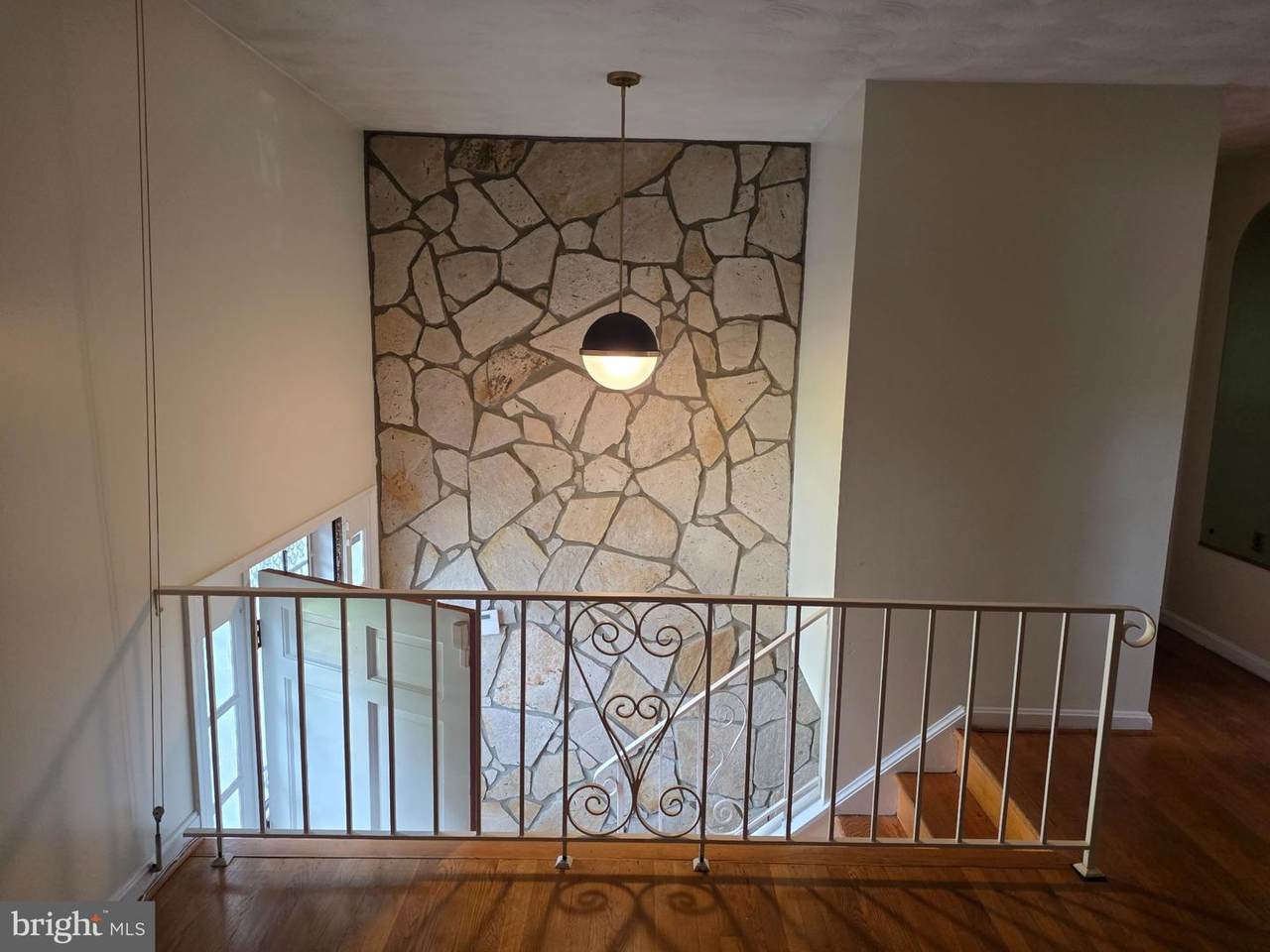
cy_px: 476
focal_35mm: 23
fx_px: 844
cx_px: 635
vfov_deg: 58.9
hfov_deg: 73.9
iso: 400
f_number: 1.7
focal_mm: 6.25
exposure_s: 1/120
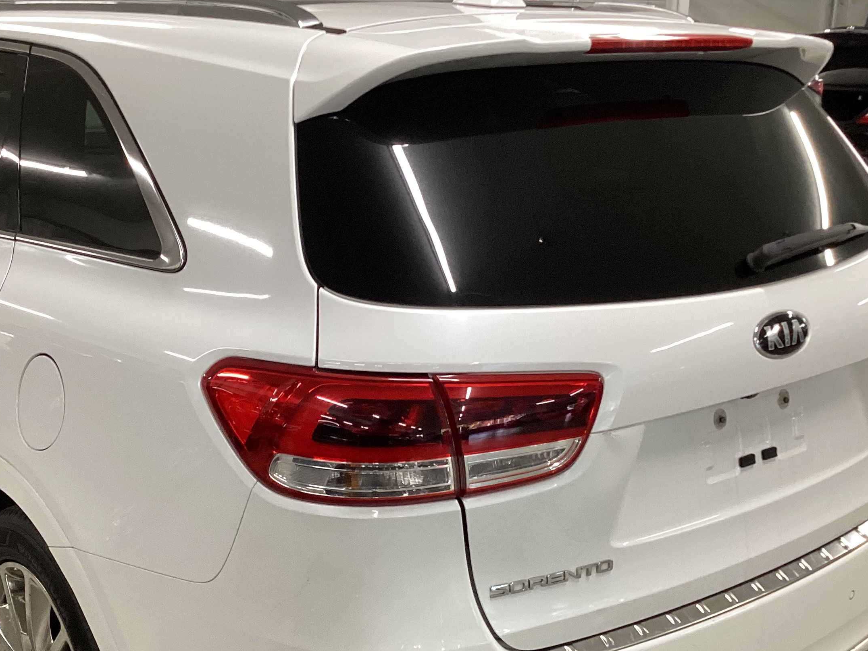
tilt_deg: -18.1
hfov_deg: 40.3
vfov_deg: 30.7
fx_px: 1179
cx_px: 368
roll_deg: -0.6
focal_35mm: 47
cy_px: 429
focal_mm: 3.3
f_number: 2.4
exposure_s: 1/50
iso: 160
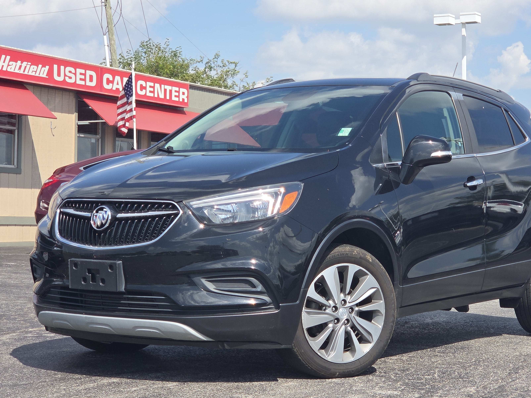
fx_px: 1319
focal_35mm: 86
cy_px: 190
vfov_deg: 17.2
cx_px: 310
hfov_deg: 22.7
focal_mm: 7
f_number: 2.4
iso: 25
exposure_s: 1/1058
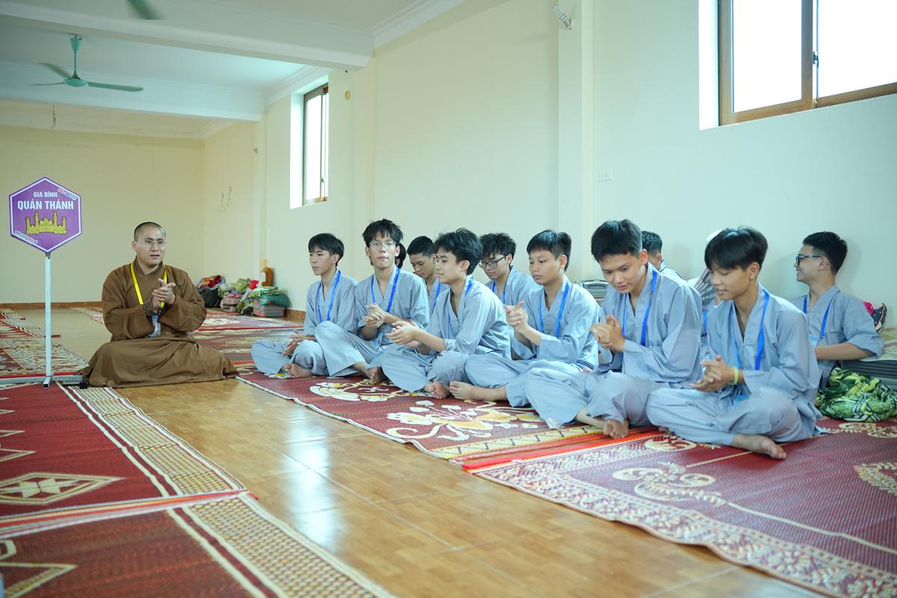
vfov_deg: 41.5
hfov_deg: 59.2
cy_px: 299
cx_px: 448
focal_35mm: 32
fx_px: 790
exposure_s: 1/100
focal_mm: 31.7
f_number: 2.8
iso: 1000
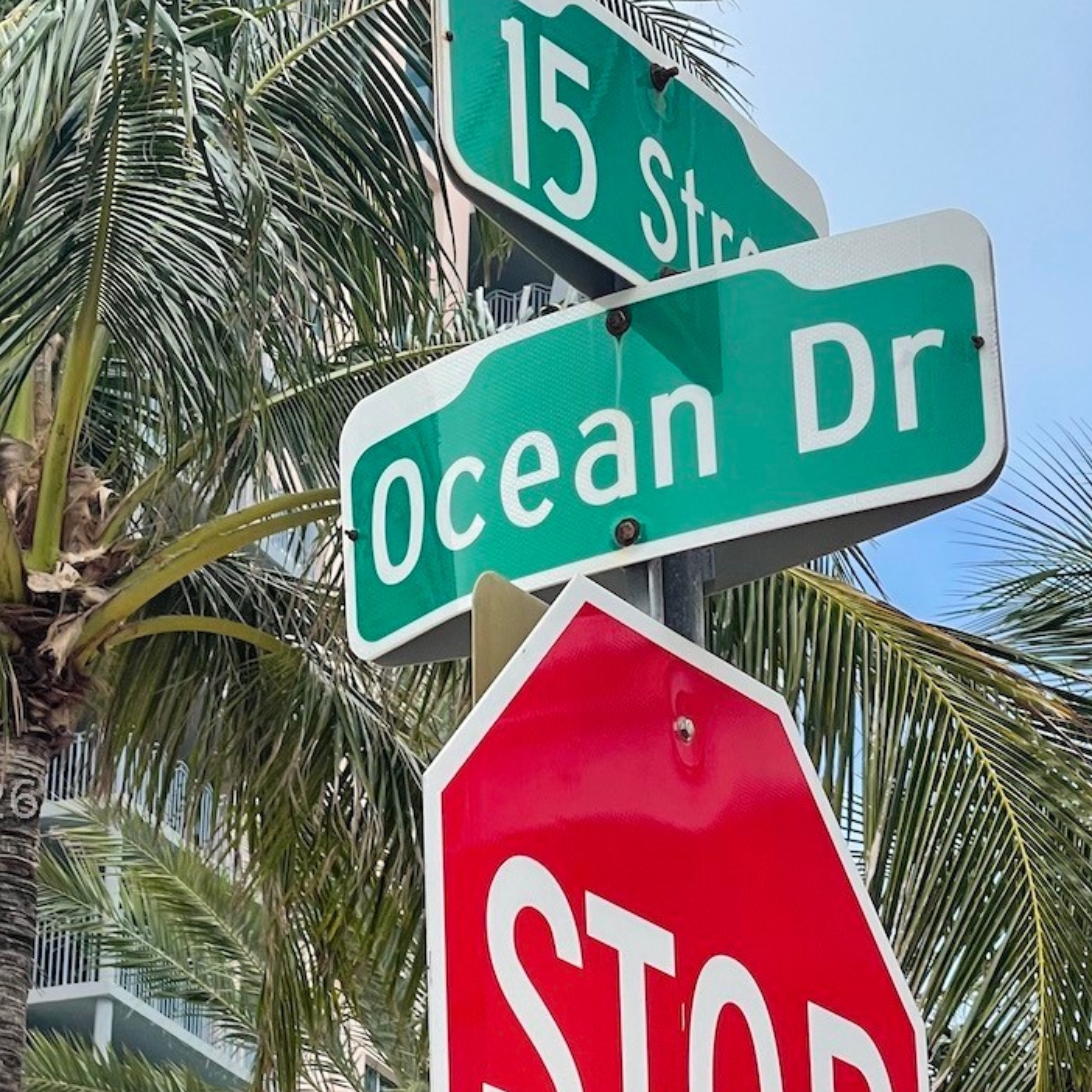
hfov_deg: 13.5
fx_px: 4604
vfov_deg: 13.5
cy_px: 800
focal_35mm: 129
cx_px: 516
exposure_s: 1/809
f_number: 2.2
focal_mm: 7.5
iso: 20
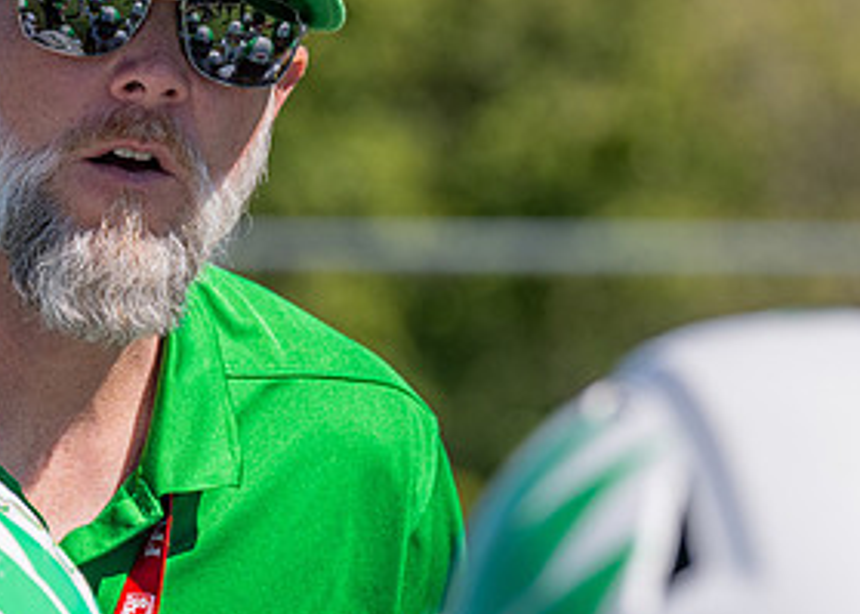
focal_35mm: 351
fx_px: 8569
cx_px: 150
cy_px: 141
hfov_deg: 5.7
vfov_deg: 4.1
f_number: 4.5
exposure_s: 1/1600
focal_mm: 132
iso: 160
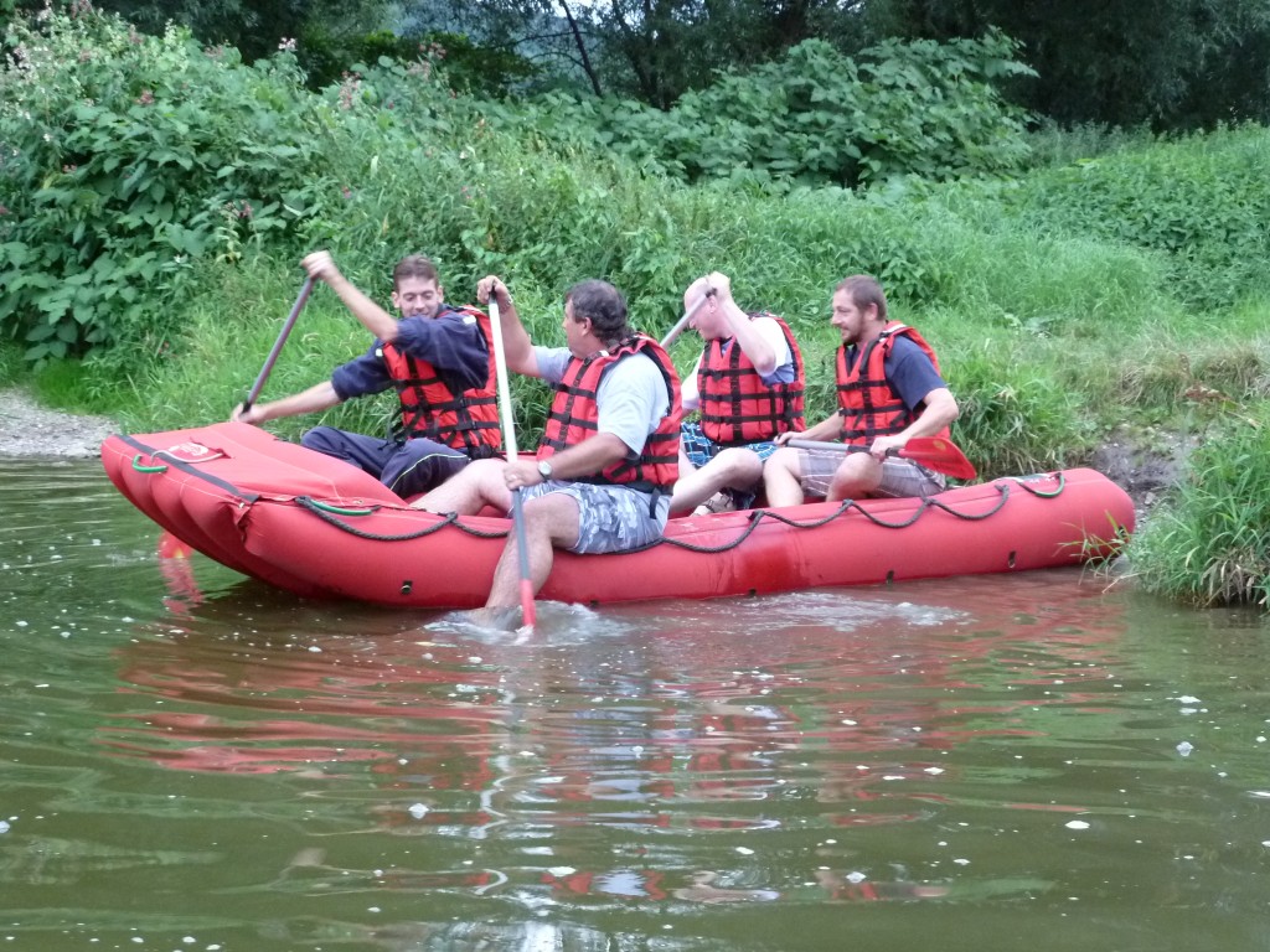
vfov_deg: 23.3
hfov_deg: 30.7
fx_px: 2311
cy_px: 476
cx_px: 635
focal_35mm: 63
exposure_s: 1/30
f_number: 4
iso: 400
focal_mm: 10.3
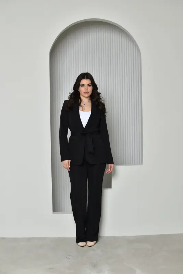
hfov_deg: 25.8
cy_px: 137
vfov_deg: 37.8
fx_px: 400
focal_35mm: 52
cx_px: 92
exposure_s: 1/200
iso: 100
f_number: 4
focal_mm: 35
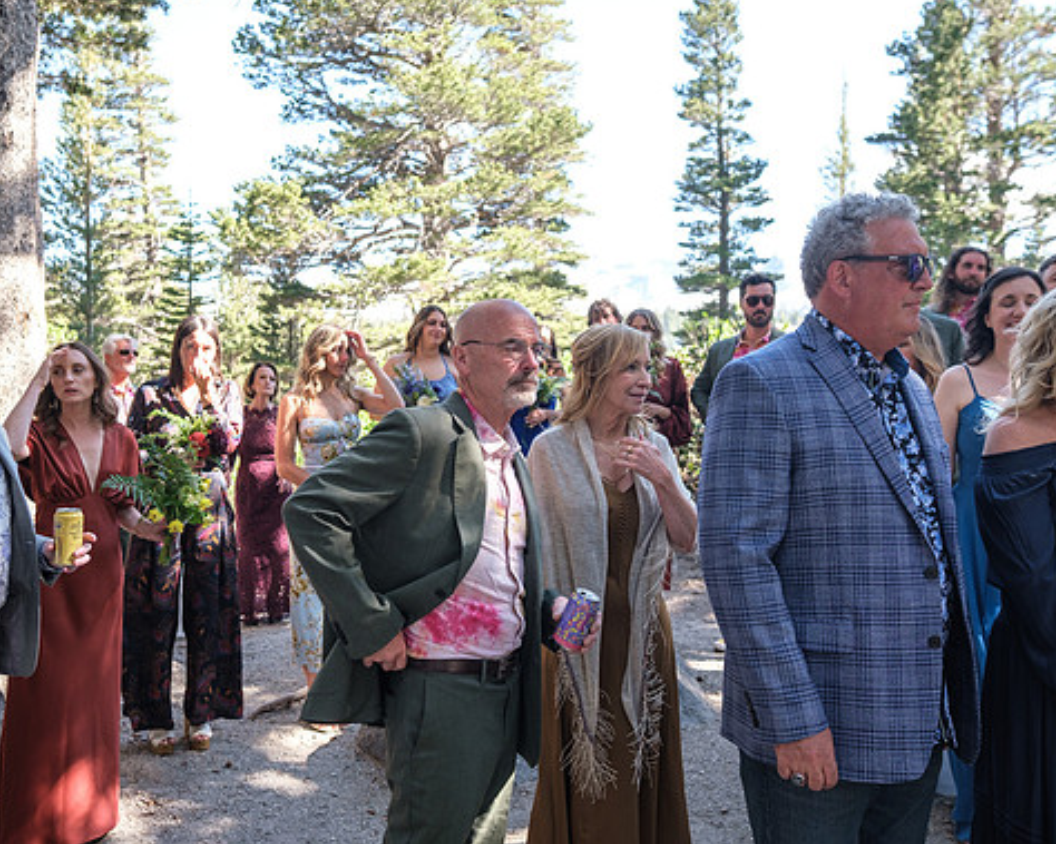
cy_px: 420
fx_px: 969
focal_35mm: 31
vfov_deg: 47.1
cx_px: 499
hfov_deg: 57.2
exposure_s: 1/400
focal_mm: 18
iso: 250
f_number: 2.5
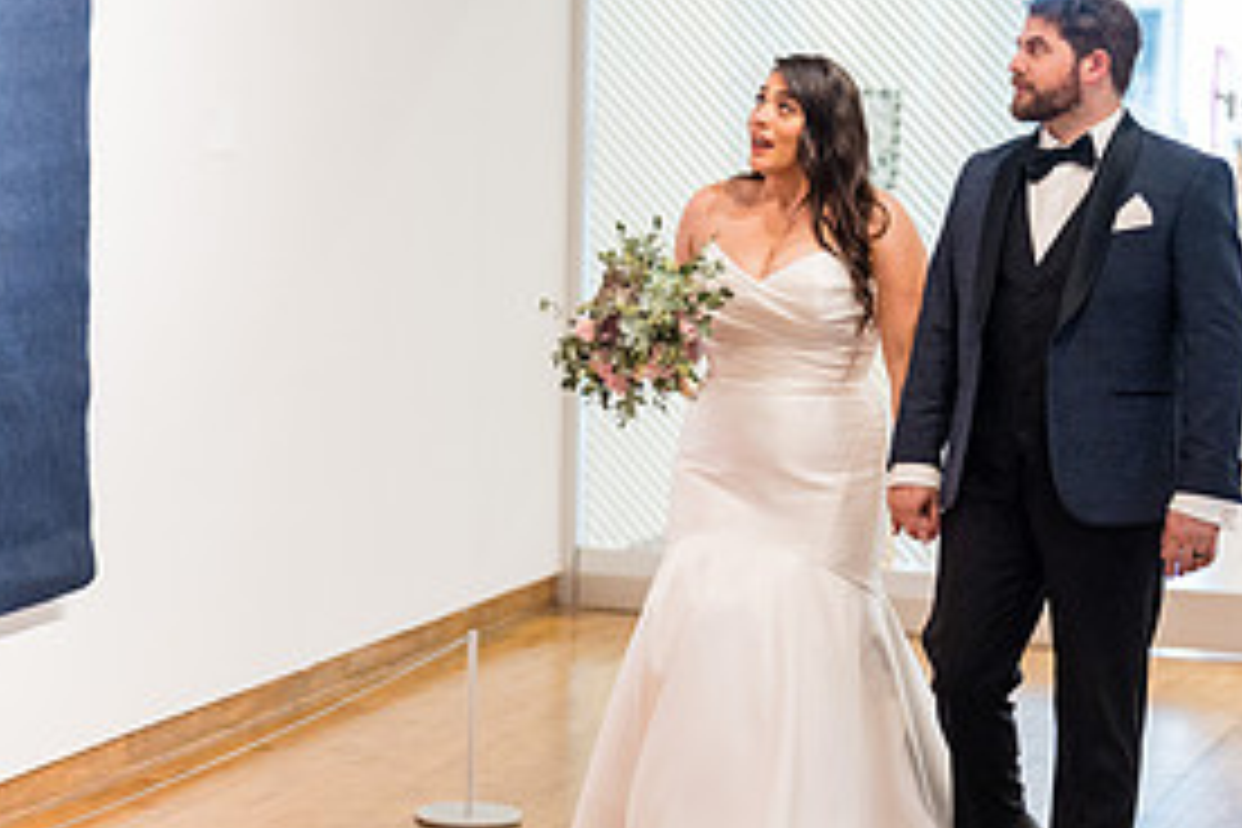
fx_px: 3622
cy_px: 295
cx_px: 333
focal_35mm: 105
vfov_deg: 13.0
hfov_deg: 19.3
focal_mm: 50
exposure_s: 1/320
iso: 2500
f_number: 1.2
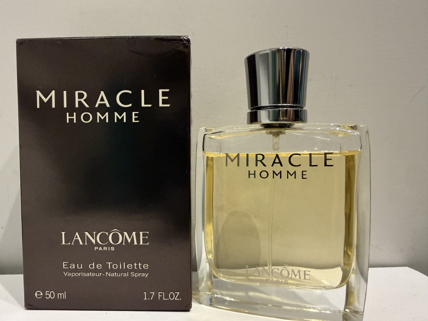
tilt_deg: -1.5
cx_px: 214
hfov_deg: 71.6
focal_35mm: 24
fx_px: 297
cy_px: 160
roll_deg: +0.7
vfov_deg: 56.8
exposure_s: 1/50
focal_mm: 2.22
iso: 400
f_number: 2.2
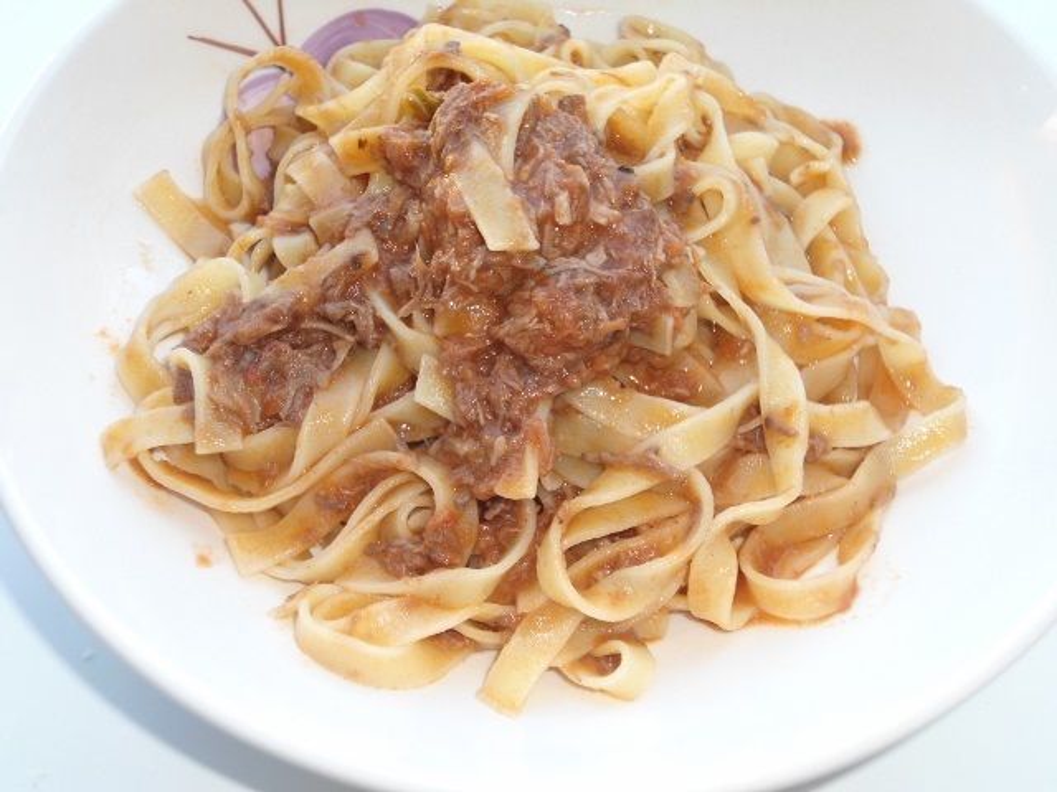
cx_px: 528
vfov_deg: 32.9
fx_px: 1344
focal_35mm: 44
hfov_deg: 42.9
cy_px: 396
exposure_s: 1/50
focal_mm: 7.9
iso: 80
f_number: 3.5
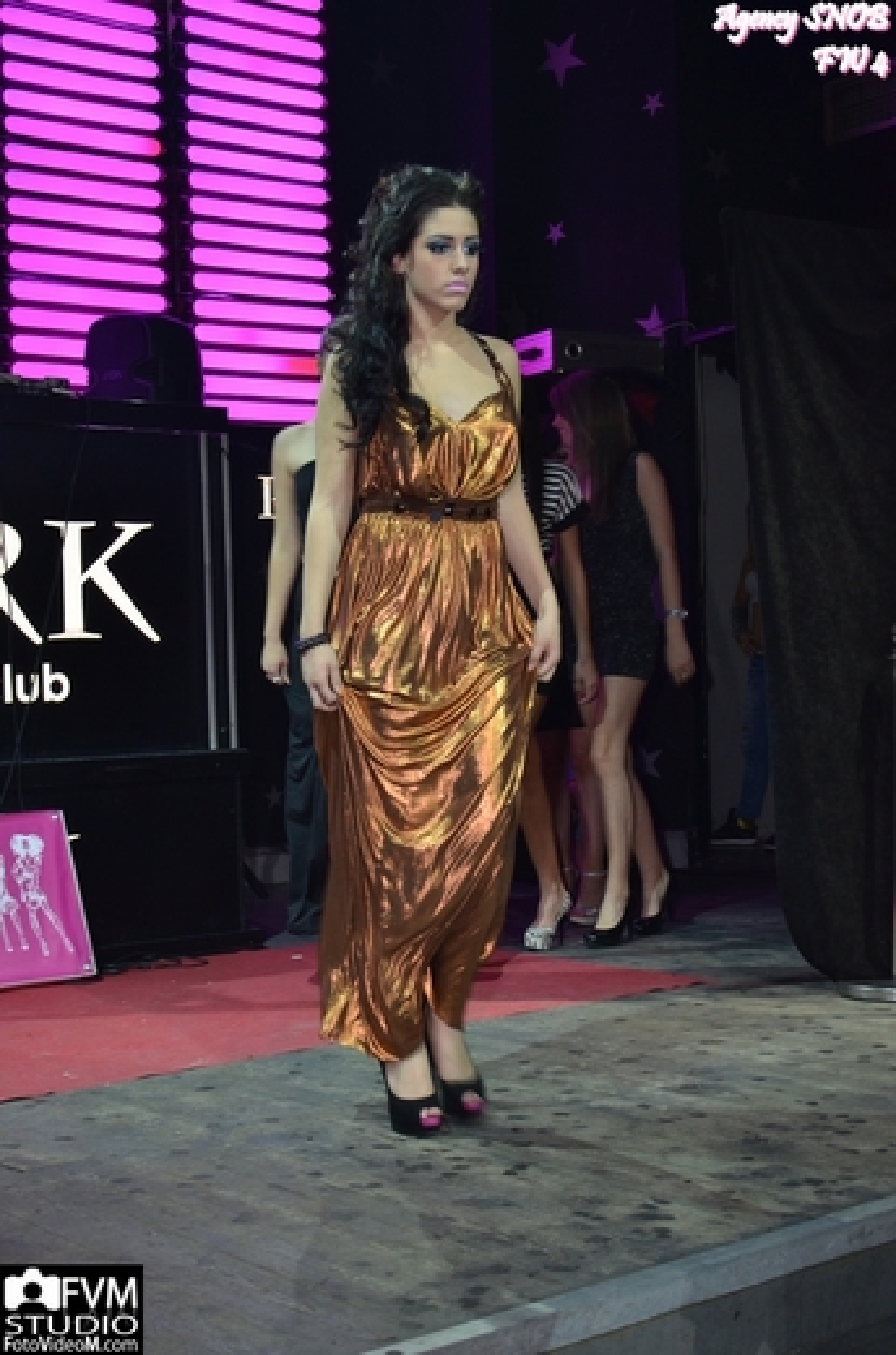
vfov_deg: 39.0
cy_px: 678
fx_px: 1914
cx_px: 448
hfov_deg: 26.3
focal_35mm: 51
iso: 640
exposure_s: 1/60
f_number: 6.3
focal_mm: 34
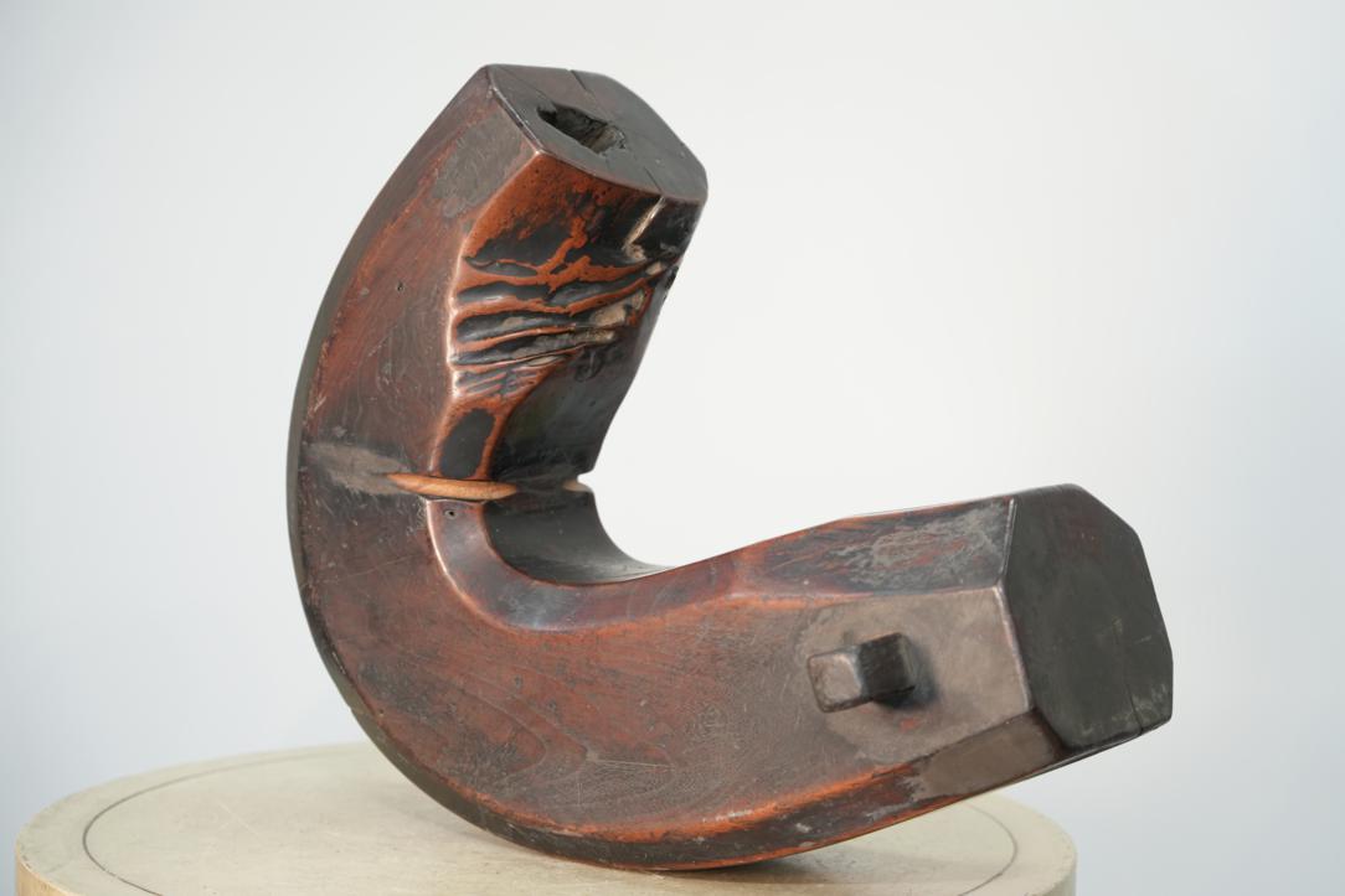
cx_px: 672
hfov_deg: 27.0
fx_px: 2802
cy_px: 448
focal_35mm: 75
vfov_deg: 18.2
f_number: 4
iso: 1250
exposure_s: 1/80
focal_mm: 75
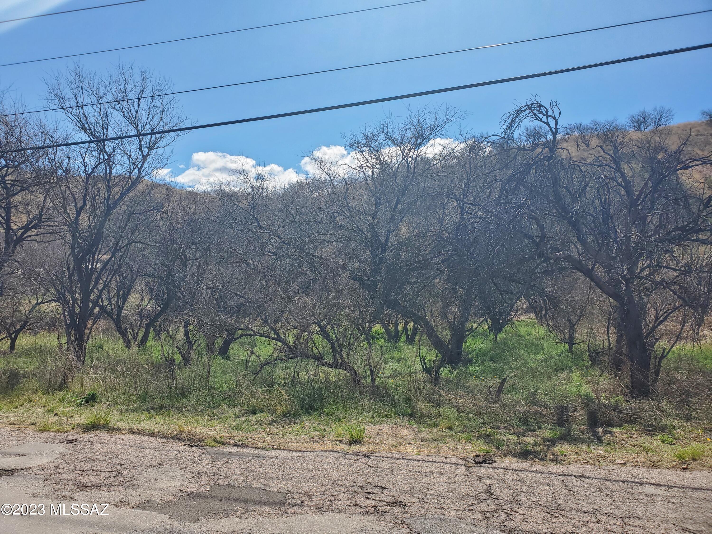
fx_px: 535
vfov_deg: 53.1
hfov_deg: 67.3
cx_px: 356
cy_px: 267
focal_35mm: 26
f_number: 2.4
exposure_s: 1/1515
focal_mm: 4.3
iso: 50
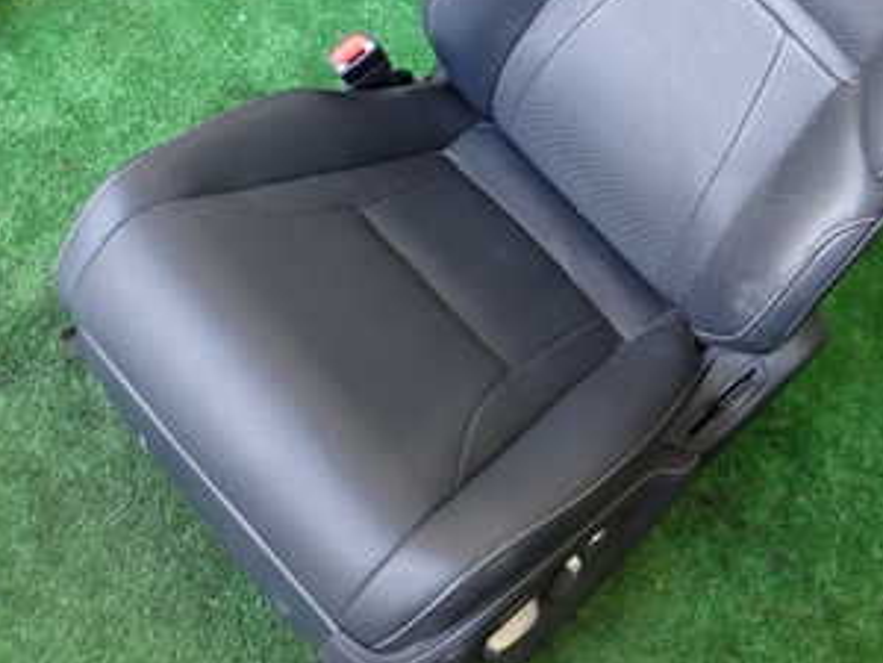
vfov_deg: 28.3
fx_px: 1275
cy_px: 103
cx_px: 706
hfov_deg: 36.9
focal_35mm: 50
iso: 200
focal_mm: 4.5
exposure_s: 1/30
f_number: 2
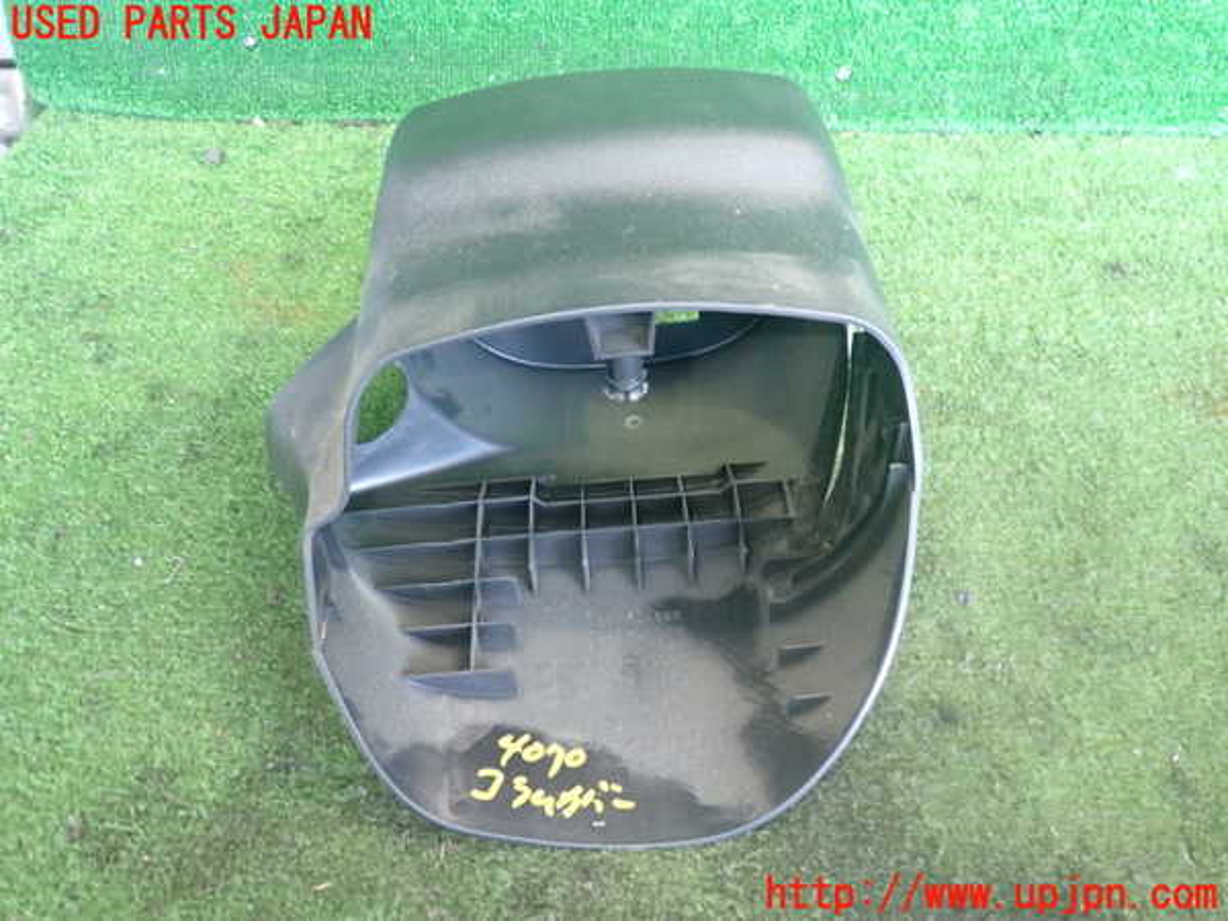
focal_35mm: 30
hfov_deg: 60.0
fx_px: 1064
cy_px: 460
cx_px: 614
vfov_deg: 46.8
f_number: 2.3
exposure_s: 1/30
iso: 500
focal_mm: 5.4
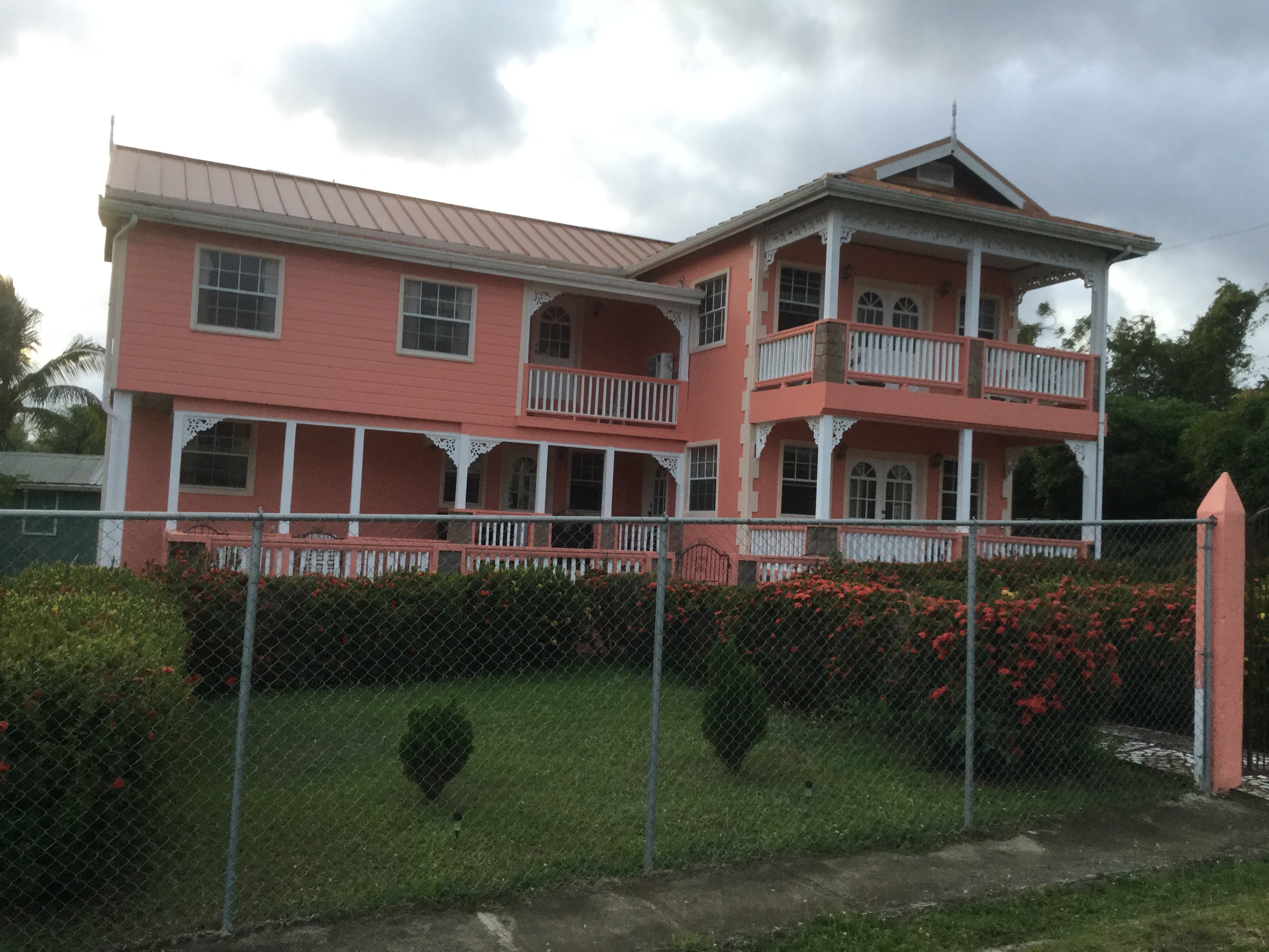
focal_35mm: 31
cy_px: 476
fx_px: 1136
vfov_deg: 45.4
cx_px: 634
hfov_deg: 58.4
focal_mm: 3.3
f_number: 2.4
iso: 32
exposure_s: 1/33
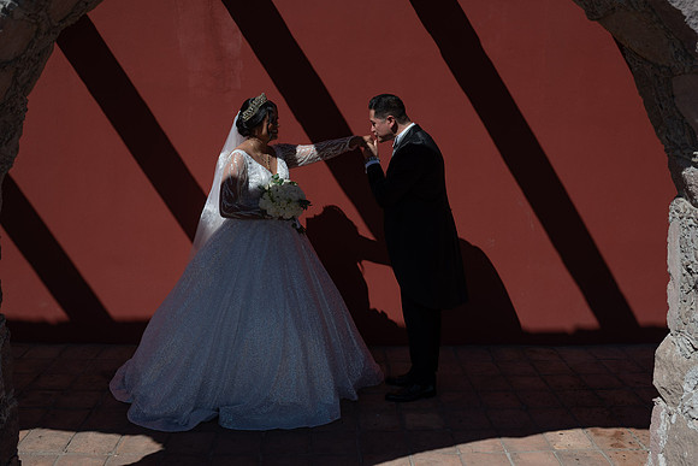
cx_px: 349
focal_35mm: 35
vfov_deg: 37.9
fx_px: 679
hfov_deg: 54.4
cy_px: 233
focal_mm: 35
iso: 125
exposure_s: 1/1600
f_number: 5
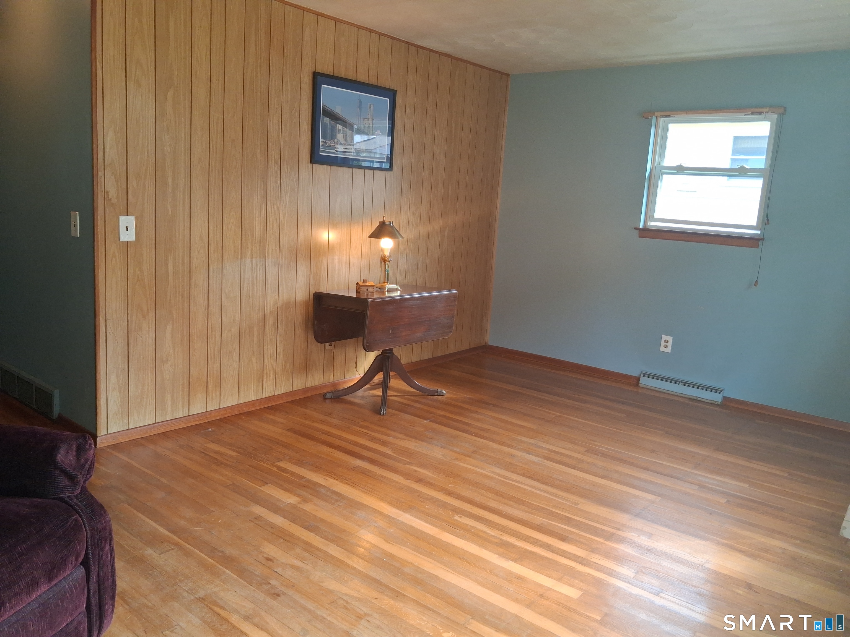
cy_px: 318
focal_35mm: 27
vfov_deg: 51.4
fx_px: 663
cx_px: 425
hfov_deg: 65.3
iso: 160
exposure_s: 1/120
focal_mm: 4
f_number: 1.8
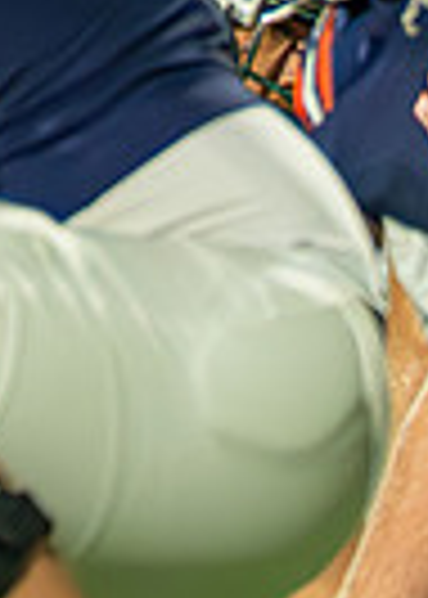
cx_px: -77
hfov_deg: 0.6
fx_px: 44212
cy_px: -1068
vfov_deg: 0.8
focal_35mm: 2598
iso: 3200
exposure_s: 1/1600
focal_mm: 200
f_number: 2.8
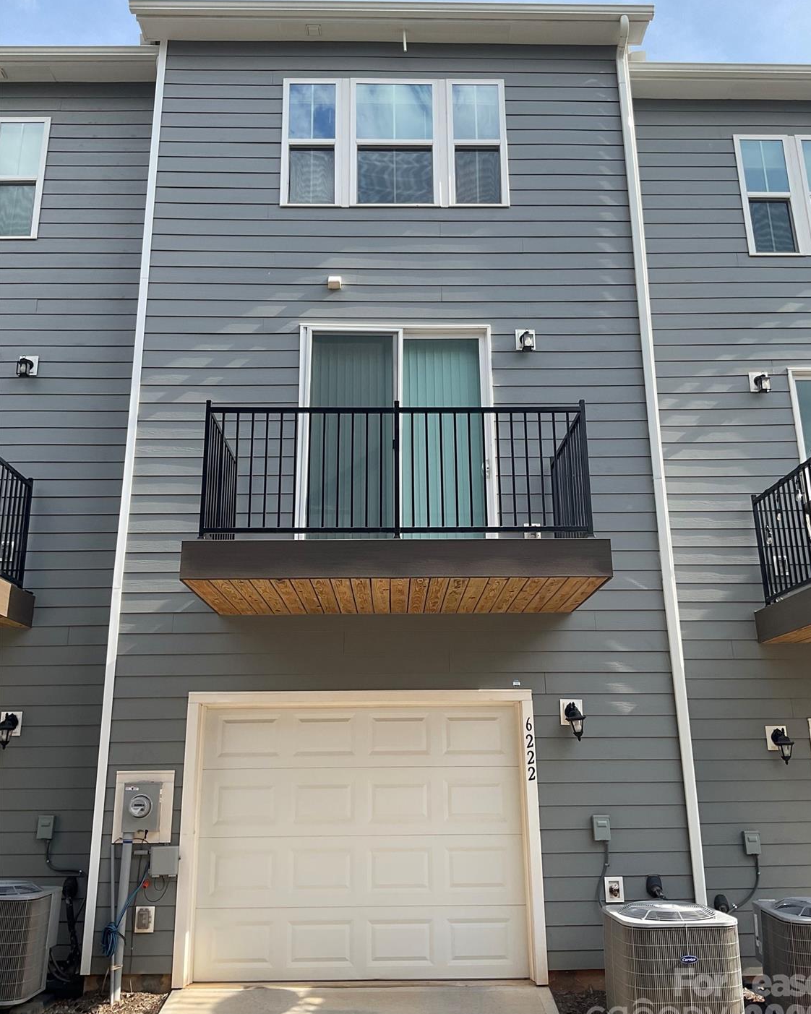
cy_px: 493
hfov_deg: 47.1
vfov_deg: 57.2
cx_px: 414
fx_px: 930
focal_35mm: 31
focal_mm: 3
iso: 16
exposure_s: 1/635
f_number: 1.8
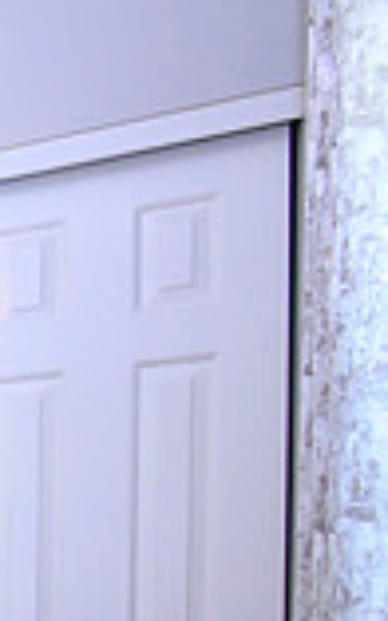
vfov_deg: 28.6
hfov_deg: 11.7
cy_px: 706
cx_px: -752
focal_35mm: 64
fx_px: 1084
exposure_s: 1/320
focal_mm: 17
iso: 3200
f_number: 5.6
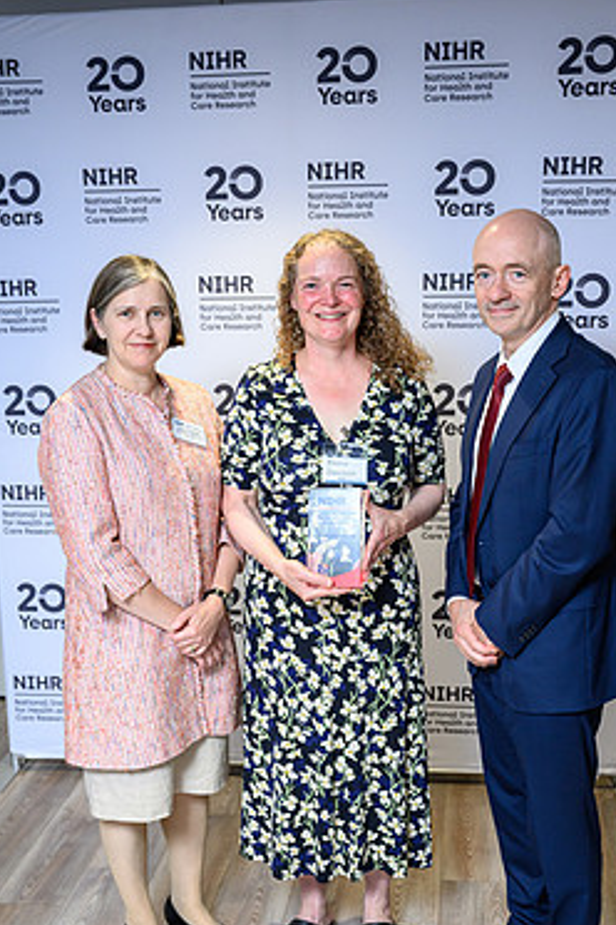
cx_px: 333
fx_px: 1181
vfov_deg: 42.6
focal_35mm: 46
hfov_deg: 29.2
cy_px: 540
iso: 1250
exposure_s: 1/200
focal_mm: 38
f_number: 4.5
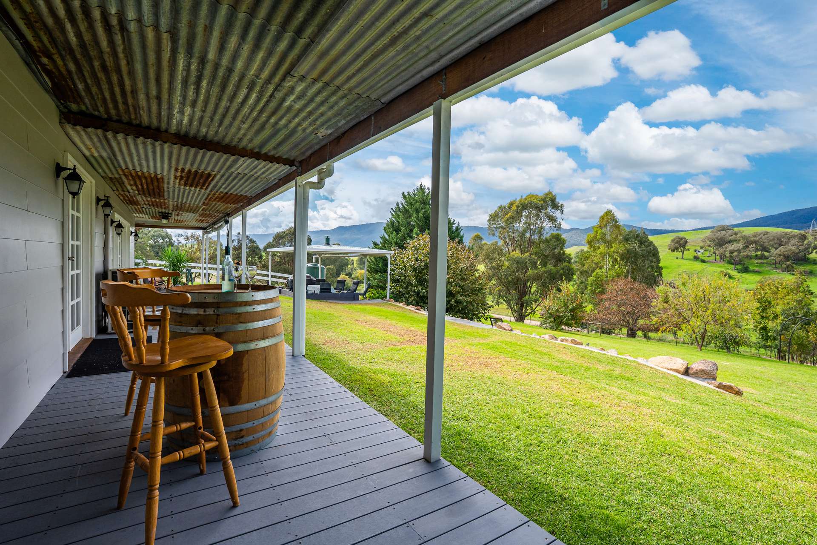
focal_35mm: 16
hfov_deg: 96.7
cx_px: 408
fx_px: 363
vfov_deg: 73.7
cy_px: 272
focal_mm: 16
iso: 320
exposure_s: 1/800
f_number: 5.6
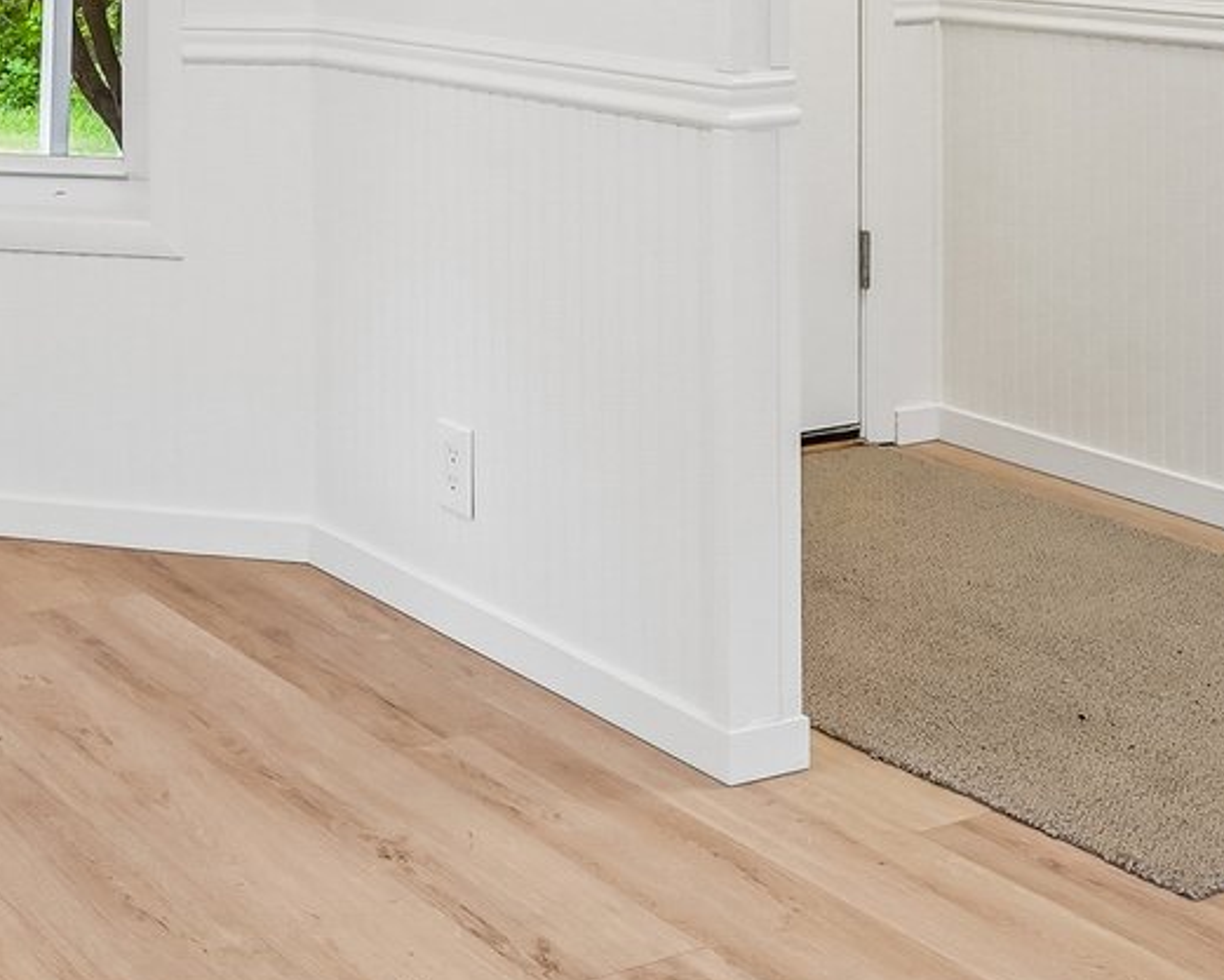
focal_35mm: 59
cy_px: -128
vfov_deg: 24.0
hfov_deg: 30.4
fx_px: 2138
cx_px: 94
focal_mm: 16
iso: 1600
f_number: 8
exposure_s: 1/40
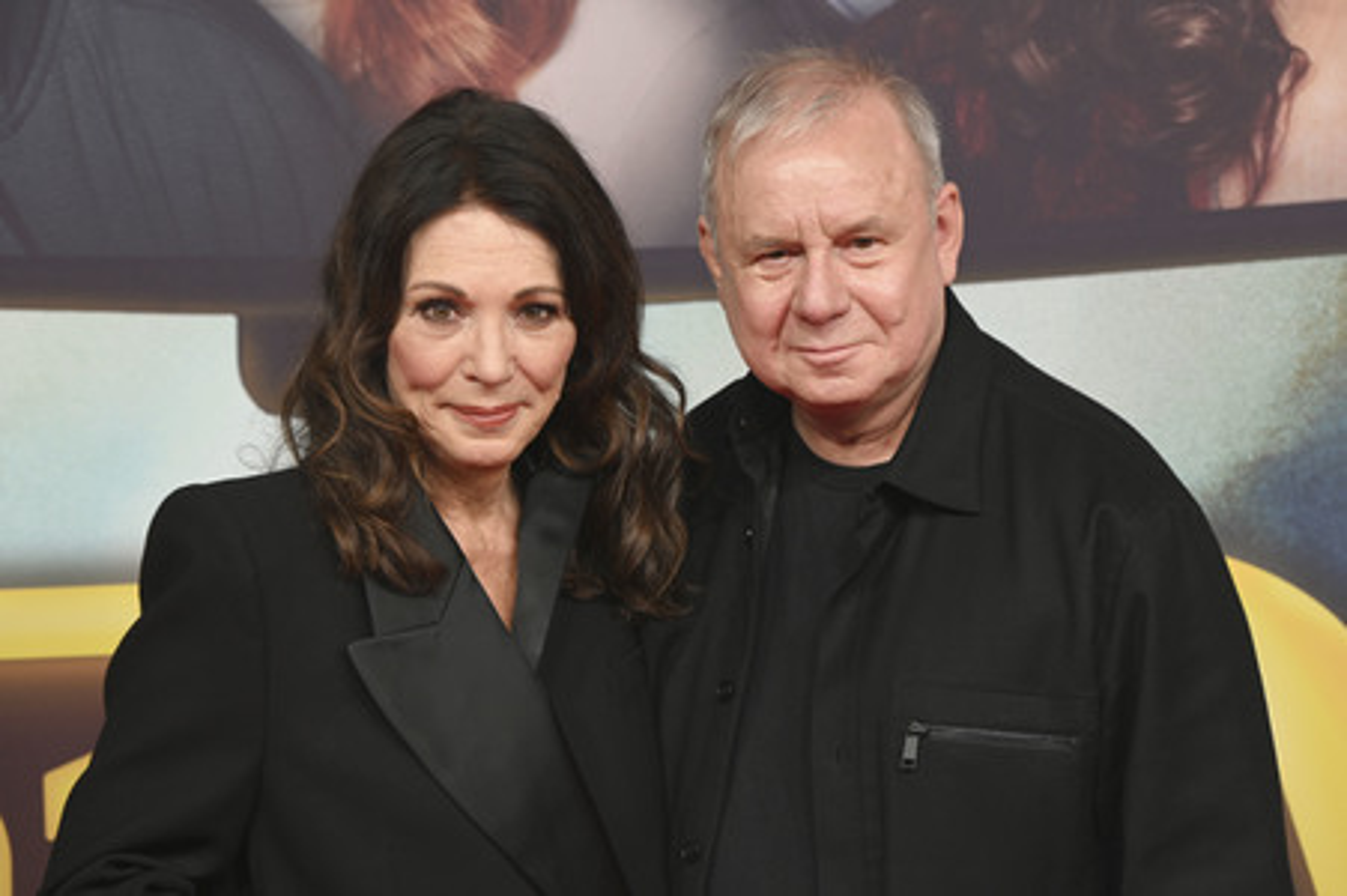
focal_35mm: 102
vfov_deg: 13.4
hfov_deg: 20.0
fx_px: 3814
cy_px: 448
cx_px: 674
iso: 800
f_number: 6.3
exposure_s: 1/160
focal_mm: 102
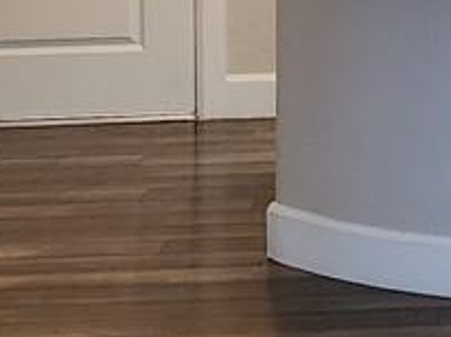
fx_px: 2329
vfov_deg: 8.0
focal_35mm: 179
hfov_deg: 10.5
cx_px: 755
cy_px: -304
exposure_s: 1/120
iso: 125
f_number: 1.8
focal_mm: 6.4
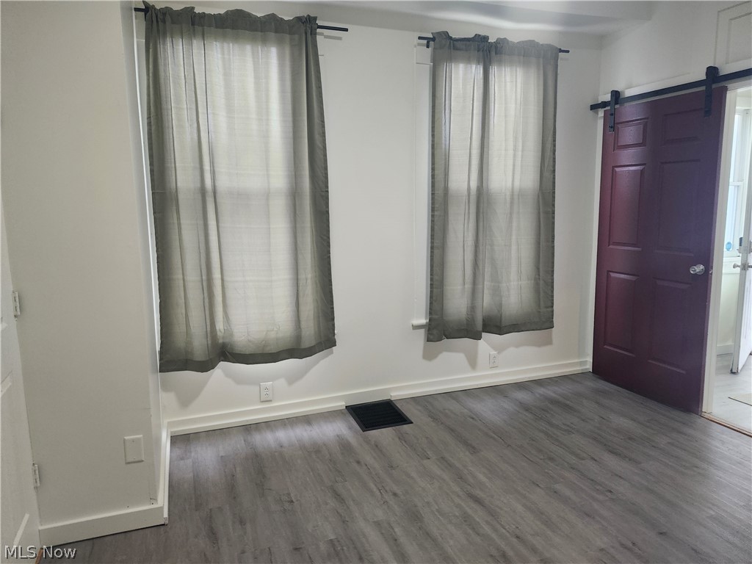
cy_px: 282
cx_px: 376
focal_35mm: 23
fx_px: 500
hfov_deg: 73.9
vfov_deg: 58.9
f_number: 1.8
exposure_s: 1/120
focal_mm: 5.54
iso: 640
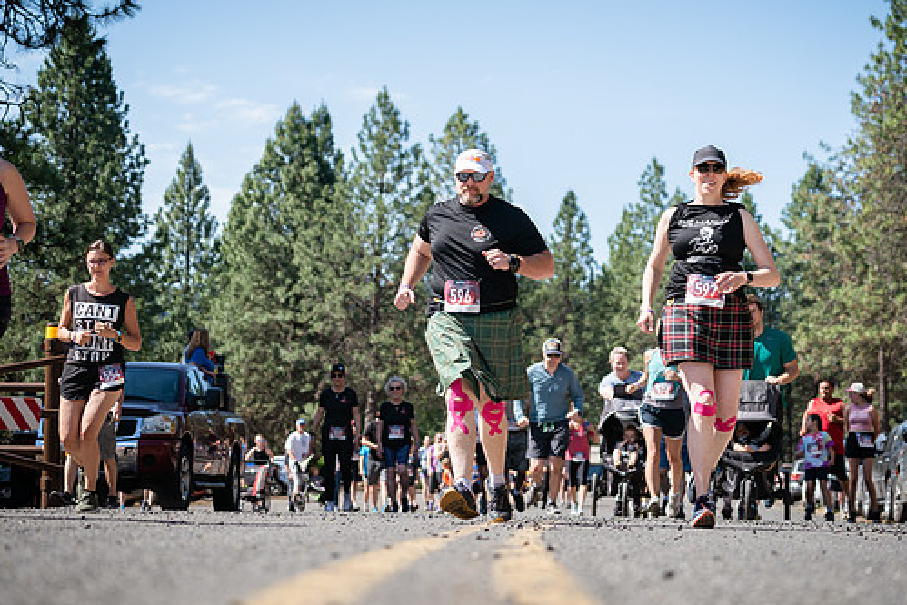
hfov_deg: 23.6
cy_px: 261
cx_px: 494
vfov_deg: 15.9
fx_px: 2167
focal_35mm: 86
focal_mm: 74
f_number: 4
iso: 100
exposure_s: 1/500
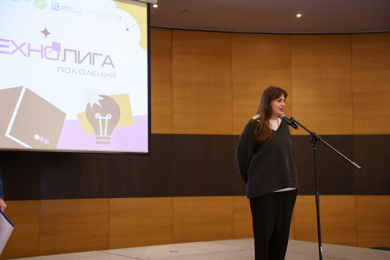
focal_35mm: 54
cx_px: 195
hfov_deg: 36.9
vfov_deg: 25.1
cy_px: 130
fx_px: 584
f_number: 3.5
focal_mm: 53.9
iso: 4000
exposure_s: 1/160
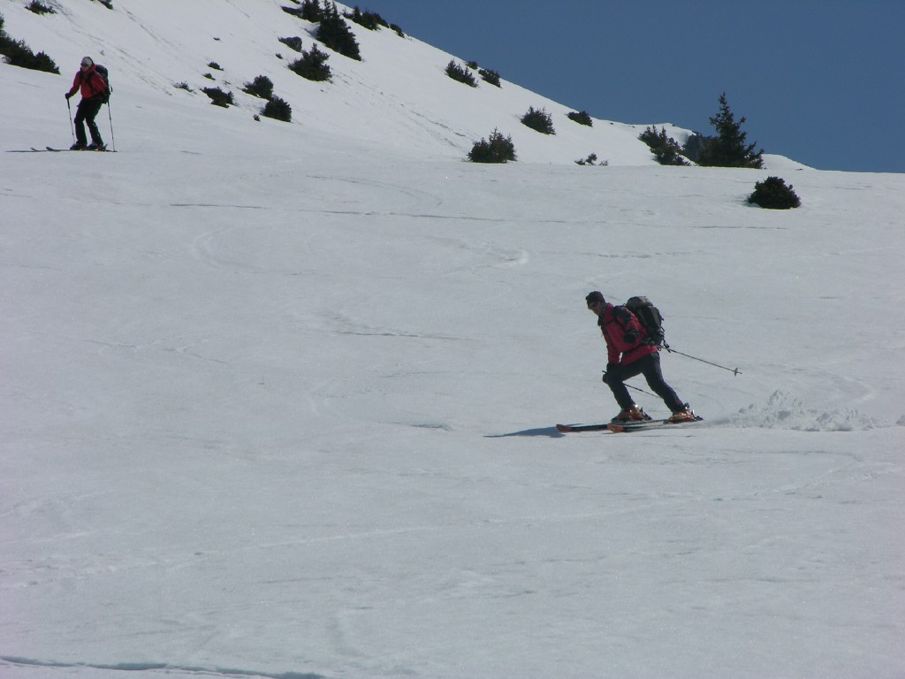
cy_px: 340
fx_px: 7320
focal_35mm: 280
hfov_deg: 7.1
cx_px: 452
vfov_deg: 5.3
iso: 50
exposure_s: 1/617
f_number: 7.4
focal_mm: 71.2
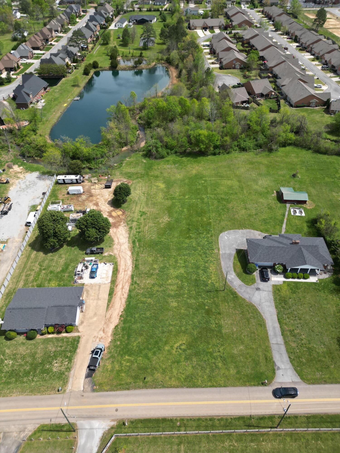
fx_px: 314
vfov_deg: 71.6
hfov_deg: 56.8
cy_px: 226
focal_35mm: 24
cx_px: 170
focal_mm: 6.72
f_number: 1.7
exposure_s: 1/2000
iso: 110
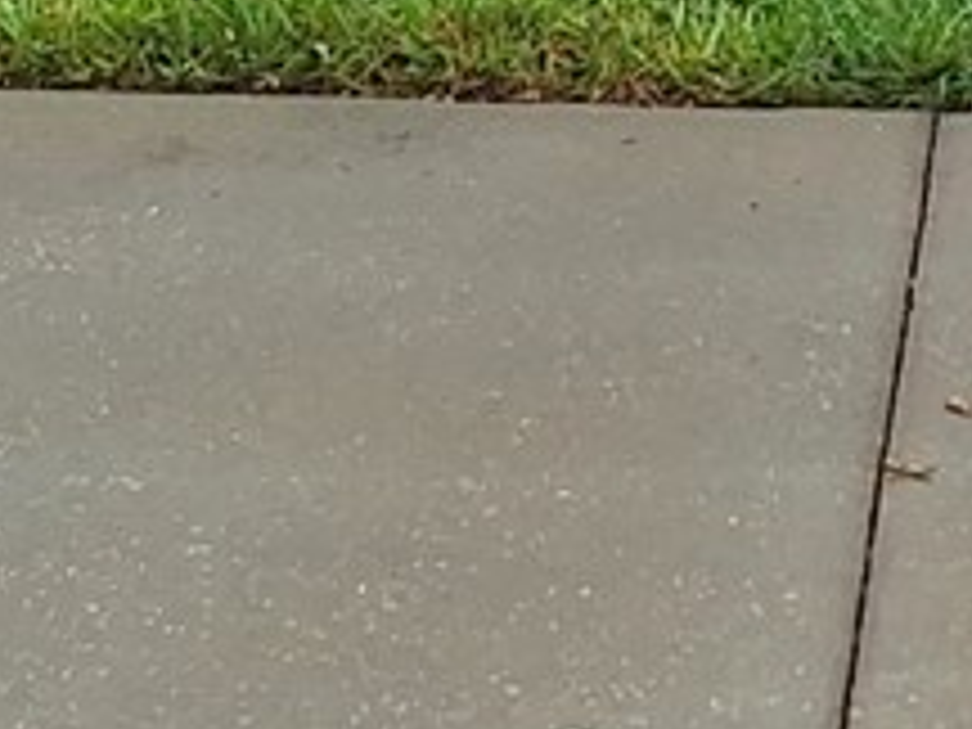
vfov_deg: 7.5
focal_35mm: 170
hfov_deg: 10.9
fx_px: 4774
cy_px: -1562
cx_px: 1701
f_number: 1.8
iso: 40
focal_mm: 5.54
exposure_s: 1/1038
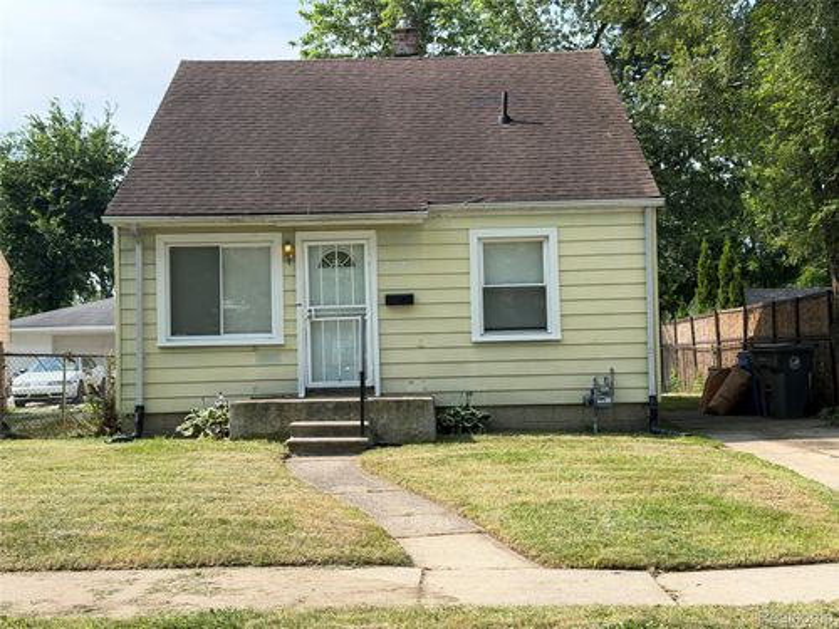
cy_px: 314
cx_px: 420
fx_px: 1163
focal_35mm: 48
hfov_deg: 39.7
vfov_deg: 30.3
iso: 100
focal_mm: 6.76
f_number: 1.78
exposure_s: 1/2494
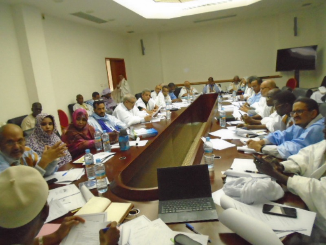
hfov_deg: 67.3
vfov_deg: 53.1
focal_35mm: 26
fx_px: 245
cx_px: 163
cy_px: 122
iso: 800
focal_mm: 4.6
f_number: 3.2
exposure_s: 1/40
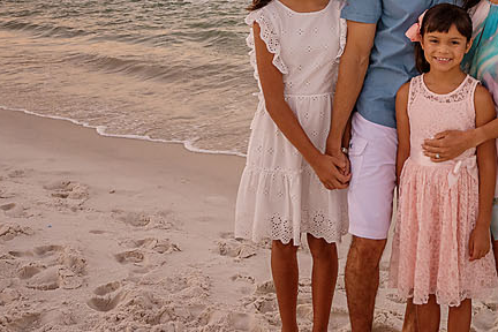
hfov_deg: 31.5
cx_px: 492
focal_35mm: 59
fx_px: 816
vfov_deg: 21.6
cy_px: -51
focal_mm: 17
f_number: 4
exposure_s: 1/500
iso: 500
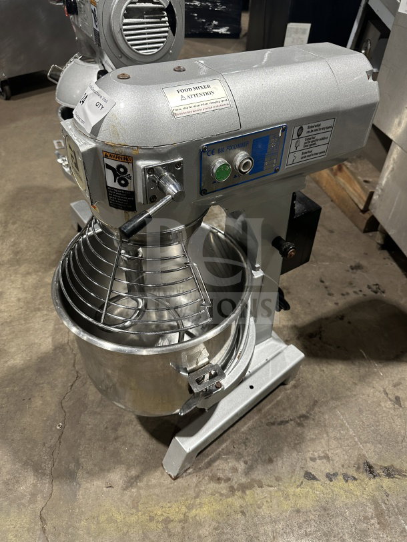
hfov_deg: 56.8
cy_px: 271
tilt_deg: -41.9
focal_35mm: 24
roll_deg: -2.8
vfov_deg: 71.6
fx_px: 376
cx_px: 204
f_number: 1.78
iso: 250
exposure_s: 1/60
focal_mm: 6.86
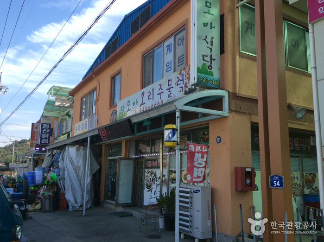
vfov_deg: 42.8
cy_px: 121
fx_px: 308
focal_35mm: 33
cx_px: 162
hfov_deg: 55.4
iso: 32
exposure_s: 1/657
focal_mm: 3.3
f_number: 2.4
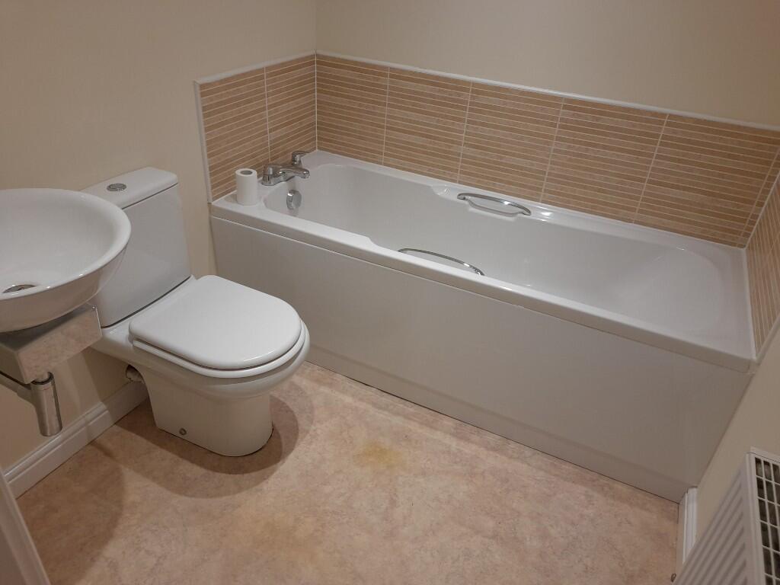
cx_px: 390
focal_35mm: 25
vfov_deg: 54.9
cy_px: 292
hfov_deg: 69.4
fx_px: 563
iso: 64
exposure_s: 1/50
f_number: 2
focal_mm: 4.6
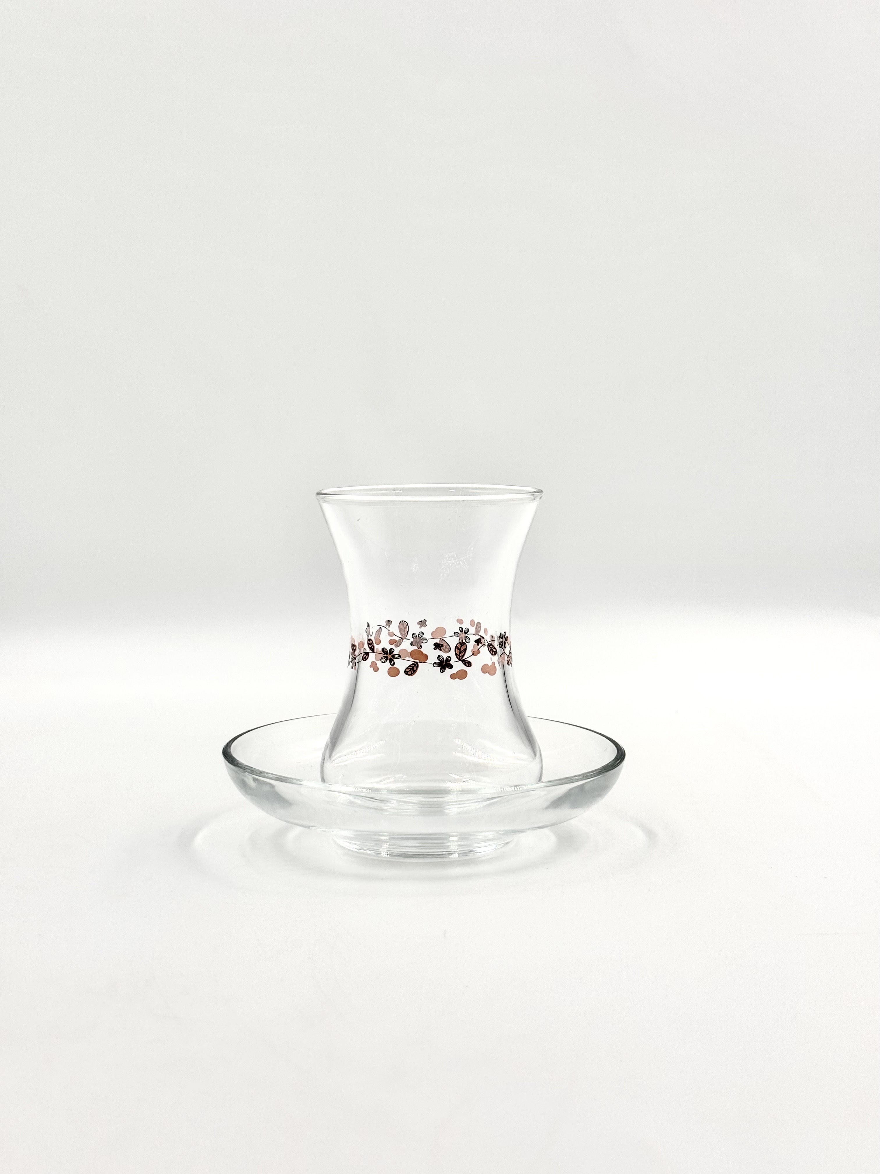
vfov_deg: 39.7
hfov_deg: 30.3
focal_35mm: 48
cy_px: 587
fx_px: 1627
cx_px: 440
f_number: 1.78
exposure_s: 1/1114
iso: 64
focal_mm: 6.76
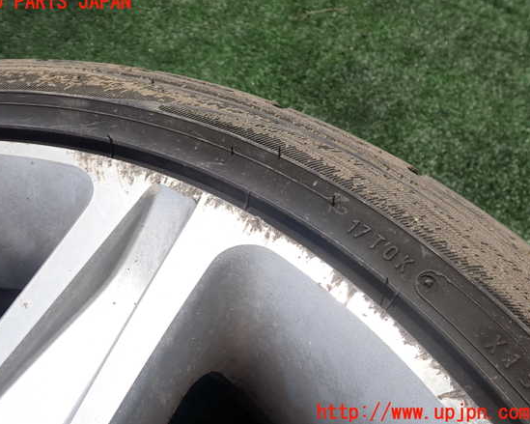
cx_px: 245
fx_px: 502
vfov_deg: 45.8
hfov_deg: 55.6
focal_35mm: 32
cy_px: 208
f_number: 9
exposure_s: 1/160
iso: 100
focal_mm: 5.4
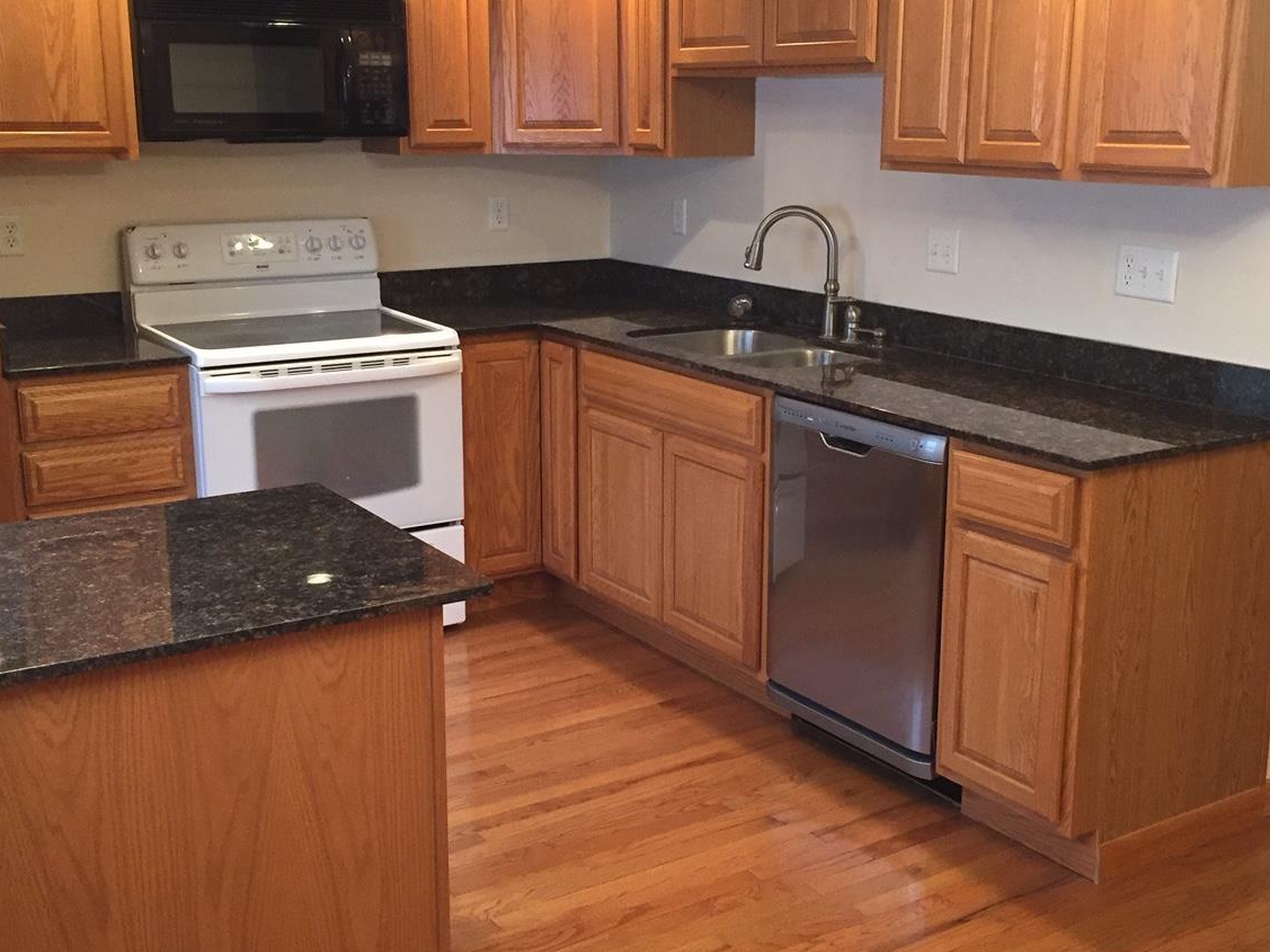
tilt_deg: -15.0
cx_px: 646
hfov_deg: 44.8
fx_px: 1541
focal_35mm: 42
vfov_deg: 34.3
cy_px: 474
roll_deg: -1.0
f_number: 2.2
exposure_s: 1/30
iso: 200
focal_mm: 4.15
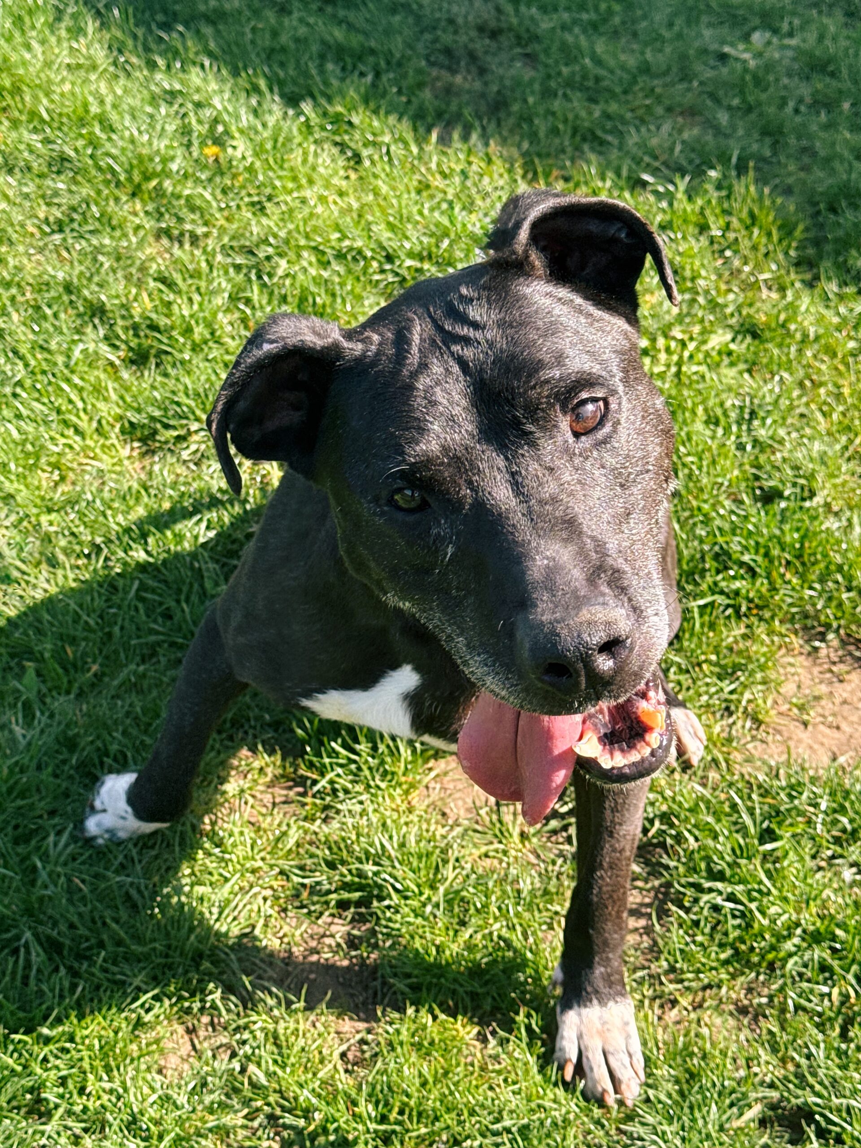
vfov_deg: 39.7
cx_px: 430
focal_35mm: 48
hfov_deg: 30.3
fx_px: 1592
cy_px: 574
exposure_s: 1/1011
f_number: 1.78
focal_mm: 6.76
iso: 64
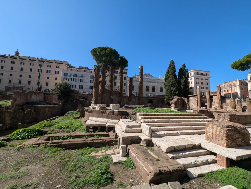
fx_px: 94
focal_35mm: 13
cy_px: 94
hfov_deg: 106.1
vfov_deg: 90.1
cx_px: 126
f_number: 2.2
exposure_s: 1/1513
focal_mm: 1.95
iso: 44
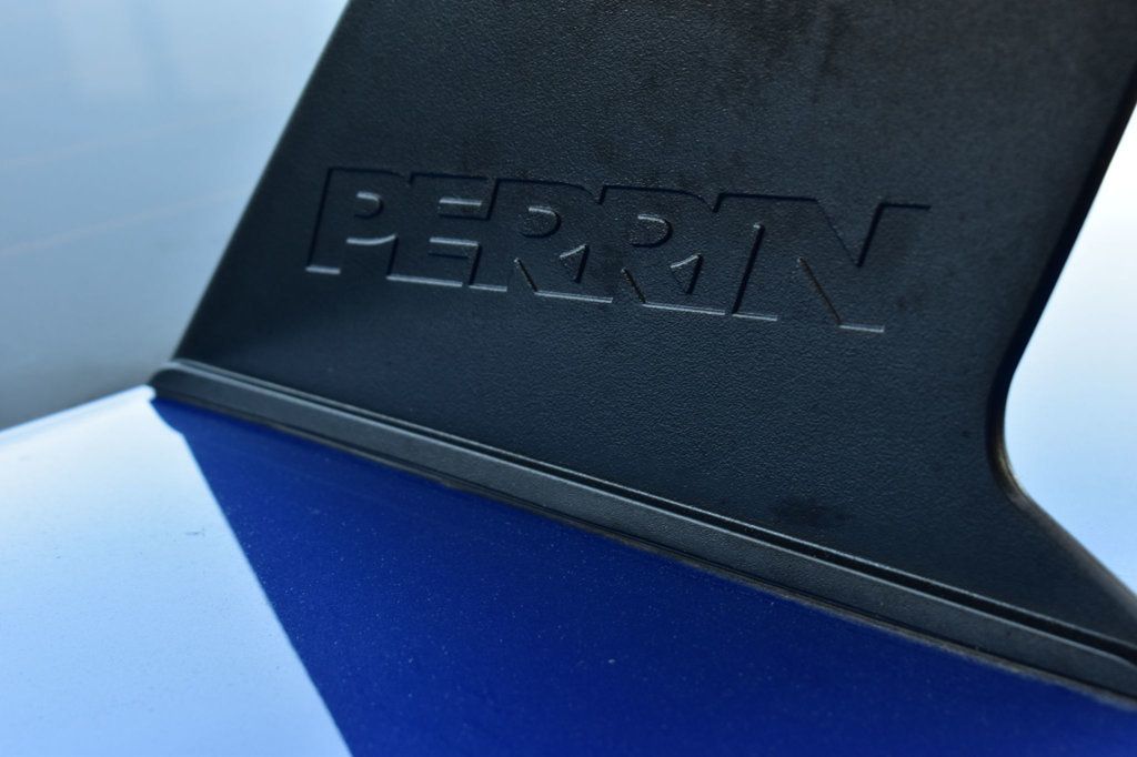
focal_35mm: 82
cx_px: 568
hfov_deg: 24.6
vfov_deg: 16.5
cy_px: 378
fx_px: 2605
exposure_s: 1/60
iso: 400
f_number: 8
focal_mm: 55
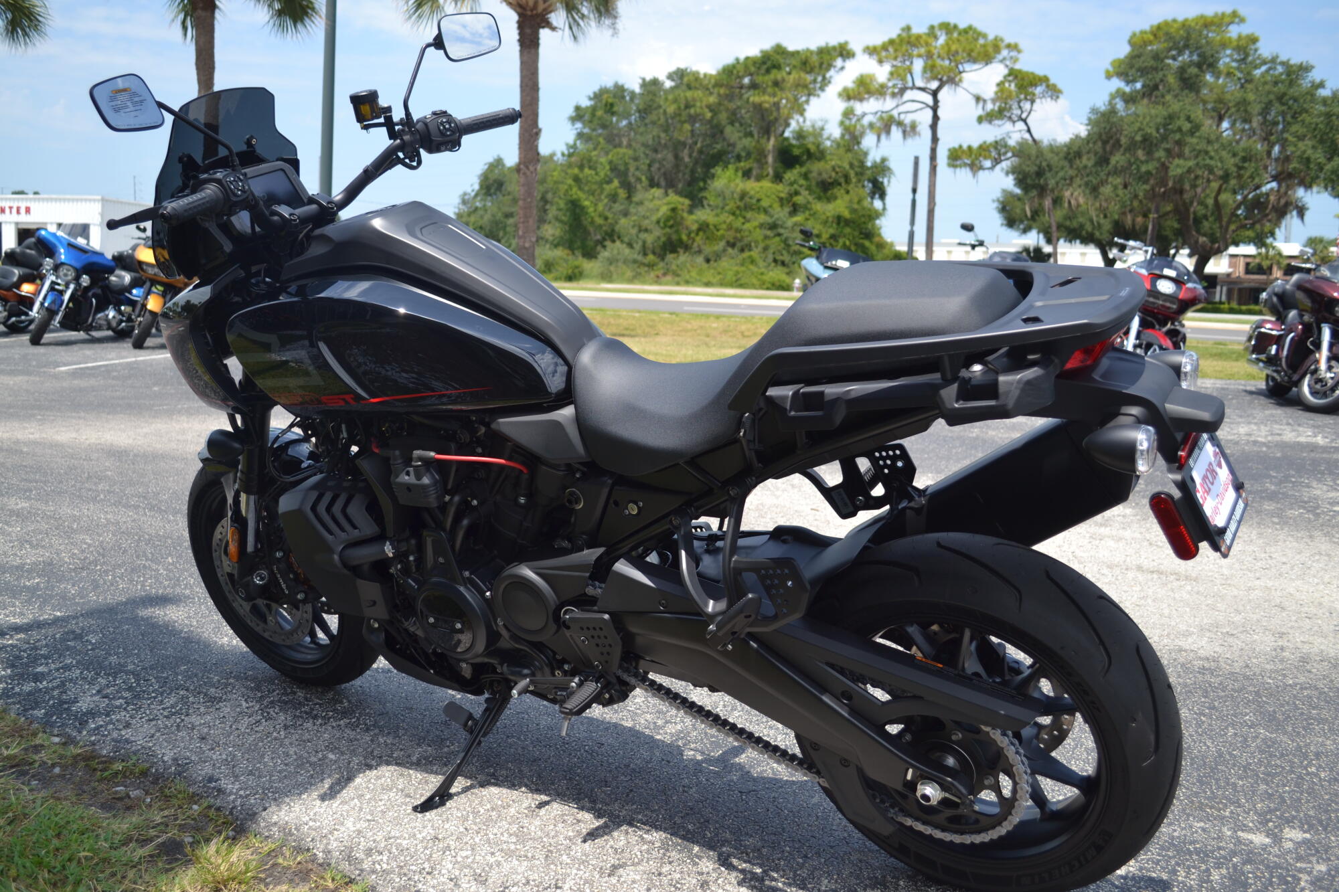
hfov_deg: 57.2
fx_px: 1227
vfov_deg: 40.0
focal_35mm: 33
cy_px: 446
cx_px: 670
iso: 100
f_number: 3.8
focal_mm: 22
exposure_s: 1/500
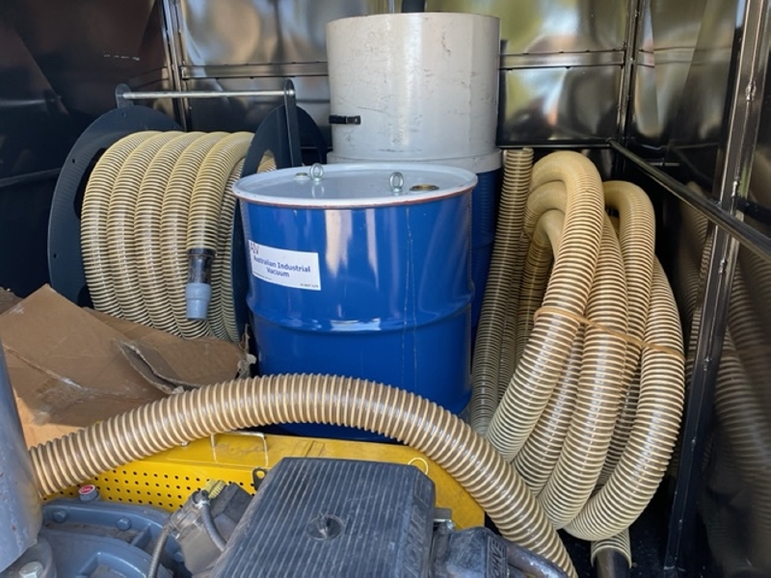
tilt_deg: -21.6
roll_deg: +0.8
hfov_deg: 67.3
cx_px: 386
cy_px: 289
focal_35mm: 26
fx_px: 579
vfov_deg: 53.1
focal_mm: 4.2
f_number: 1.6
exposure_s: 1/121
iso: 125
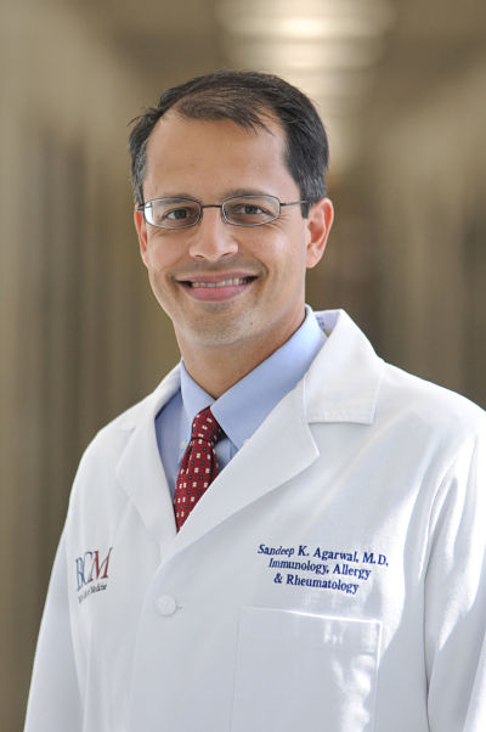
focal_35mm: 255
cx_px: 243
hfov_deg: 5.4
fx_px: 5175
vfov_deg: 8.1
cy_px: 366
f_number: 2.8
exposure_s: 1/100
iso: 250
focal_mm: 170
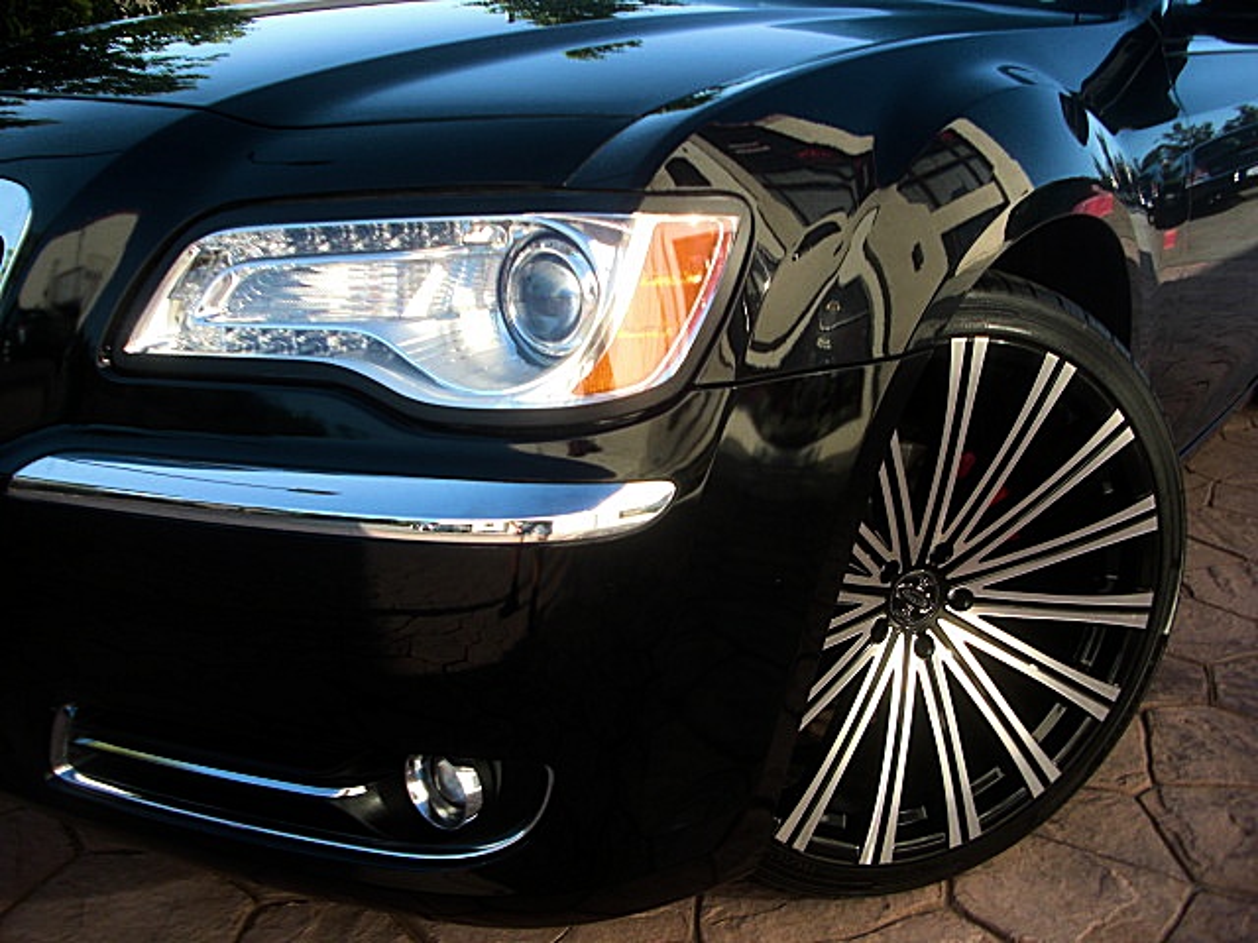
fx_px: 1308
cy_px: 472
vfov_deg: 39.7
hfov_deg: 51.4
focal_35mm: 36
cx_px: 629
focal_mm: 6.3
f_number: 2.8
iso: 50
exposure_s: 1/200
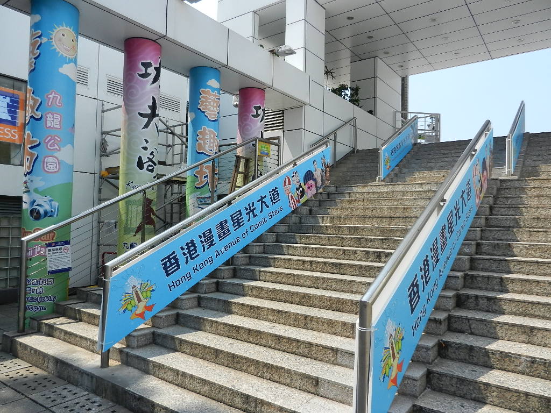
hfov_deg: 69.4
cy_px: 206
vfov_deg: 54.9
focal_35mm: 25
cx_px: 276
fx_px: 398
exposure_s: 1/1000
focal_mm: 4.5
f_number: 3.5
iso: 160
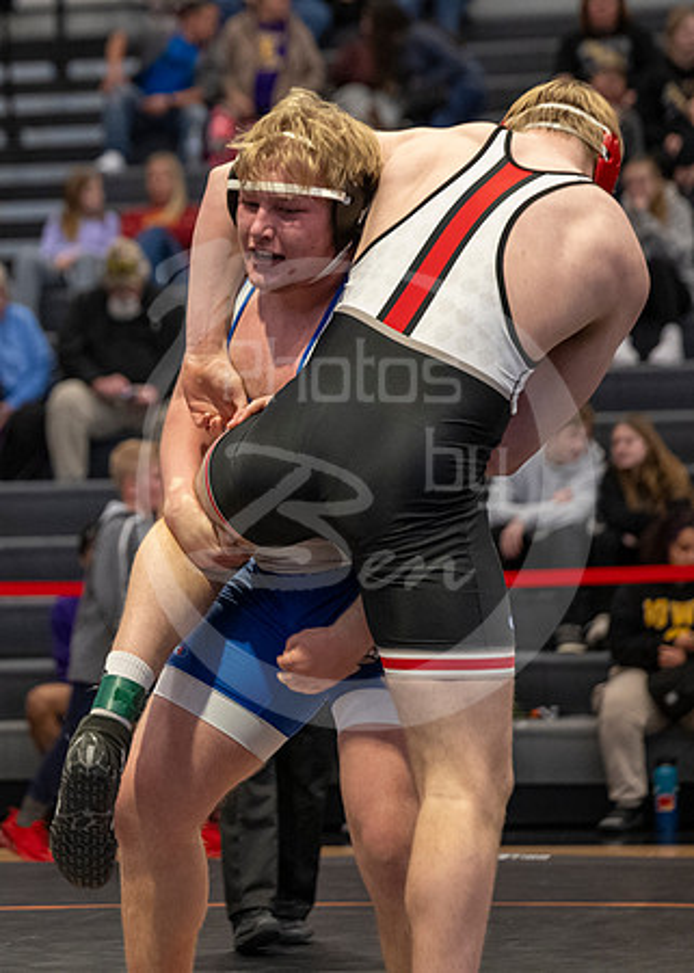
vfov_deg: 13.0
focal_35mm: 155
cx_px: 53
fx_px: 4280
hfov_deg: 9.2
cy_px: 526
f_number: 2.8
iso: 3200
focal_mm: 87
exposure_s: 1/1000
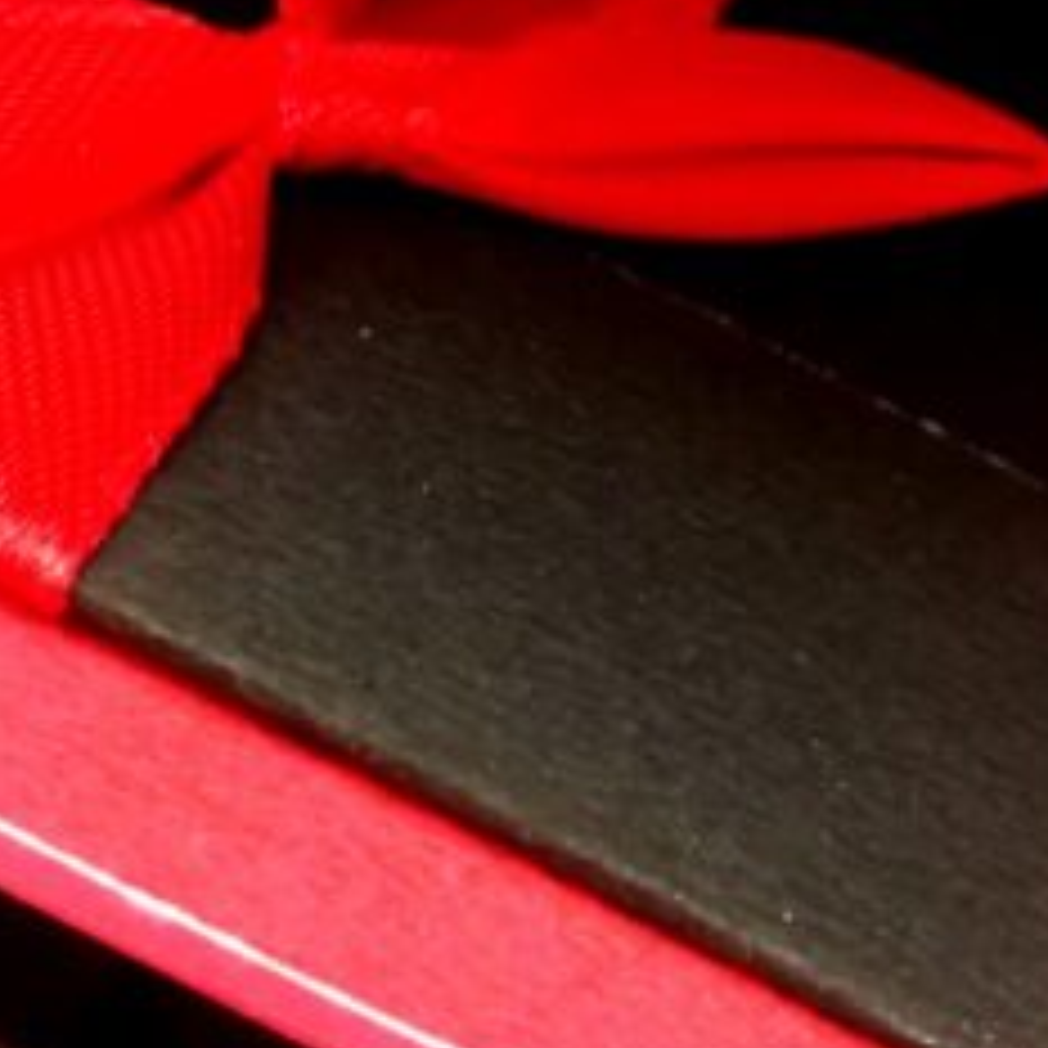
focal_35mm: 79
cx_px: 657
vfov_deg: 21.7
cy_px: 216
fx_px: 2706
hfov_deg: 21.9
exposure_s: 1/33.3
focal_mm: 3.83
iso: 125
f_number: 2.2
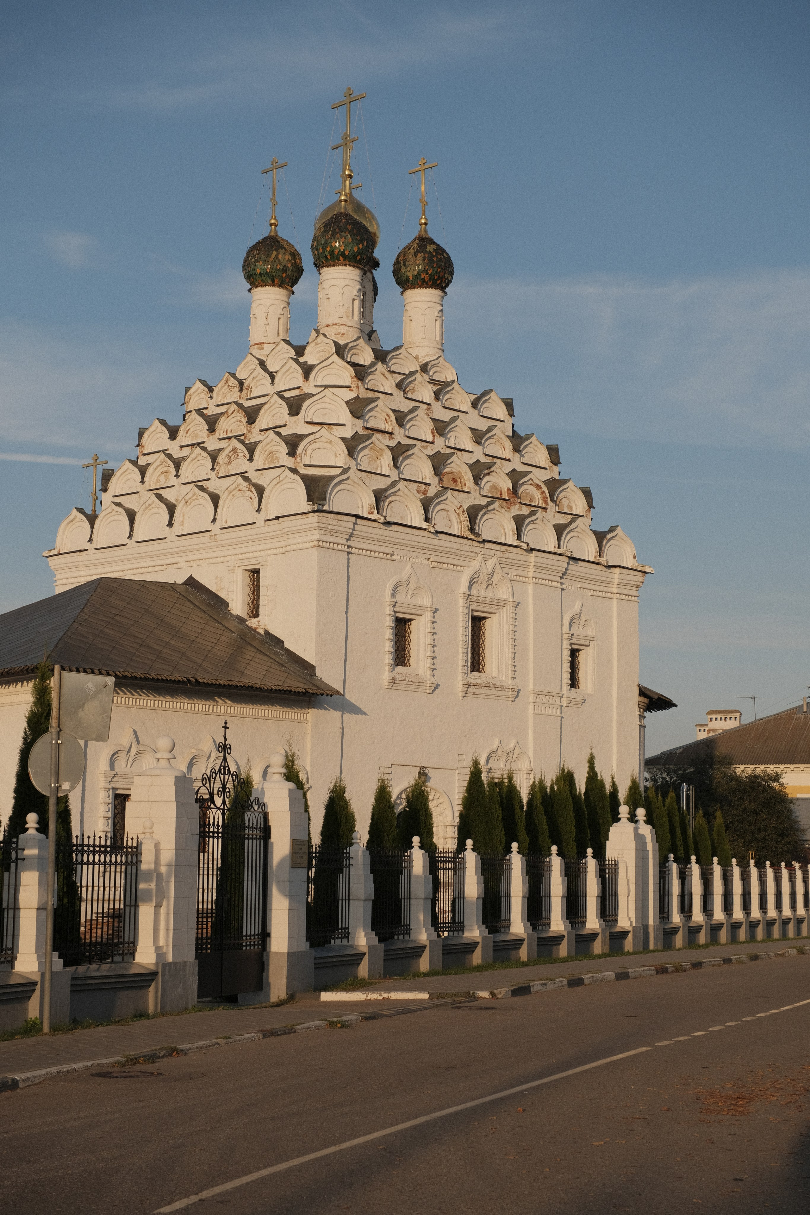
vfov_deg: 33.9
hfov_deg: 23.0
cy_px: 608
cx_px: 405
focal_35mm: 59
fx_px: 1991
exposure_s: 1/1800
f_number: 4.5
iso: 320
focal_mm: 39.5
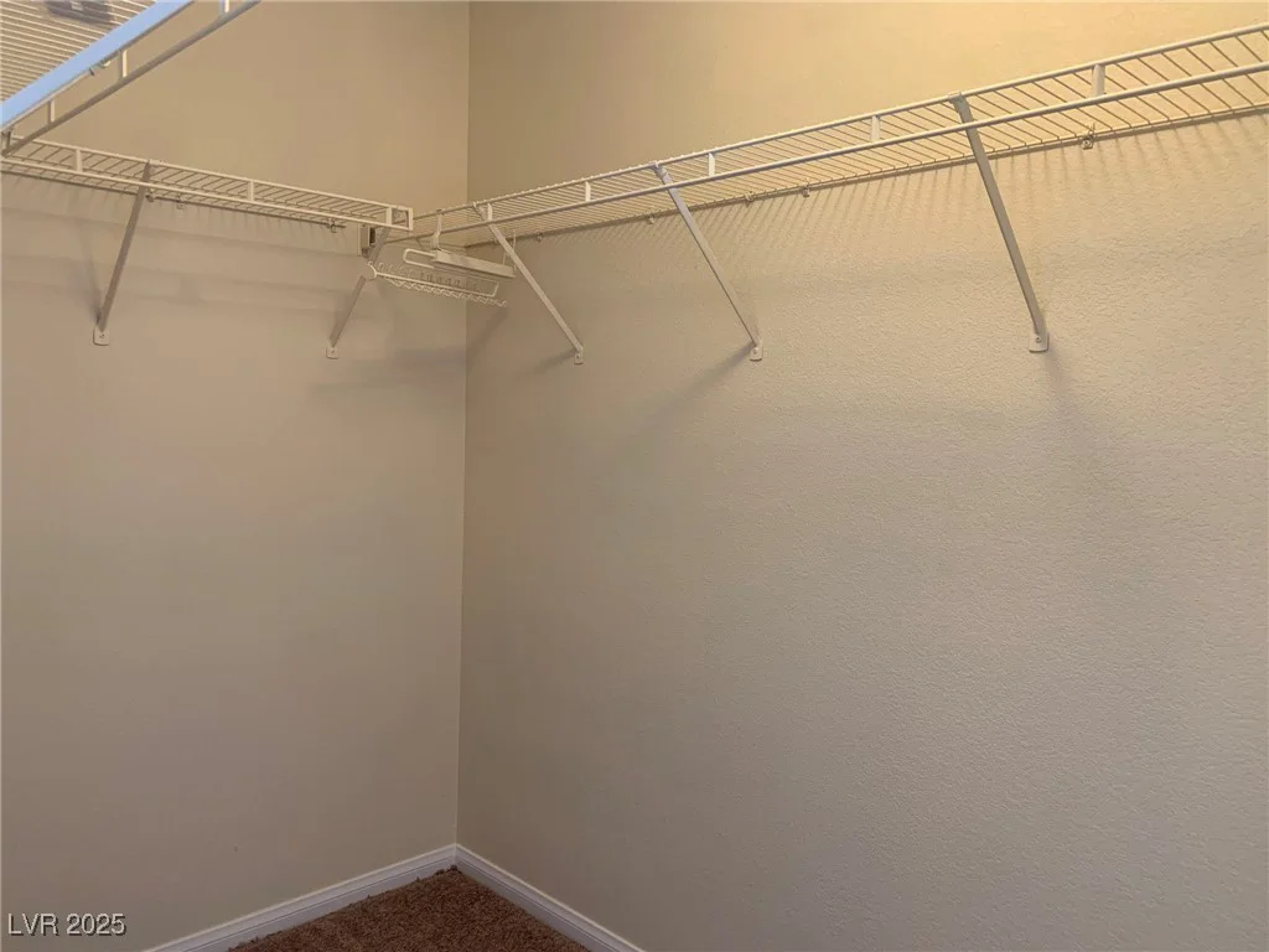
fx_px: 953
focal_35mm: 26
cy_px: 476
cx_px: 634
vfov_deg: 53.1
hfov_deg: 67.3
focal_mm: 4.25
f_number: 1.8
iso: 160
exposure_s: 1/60
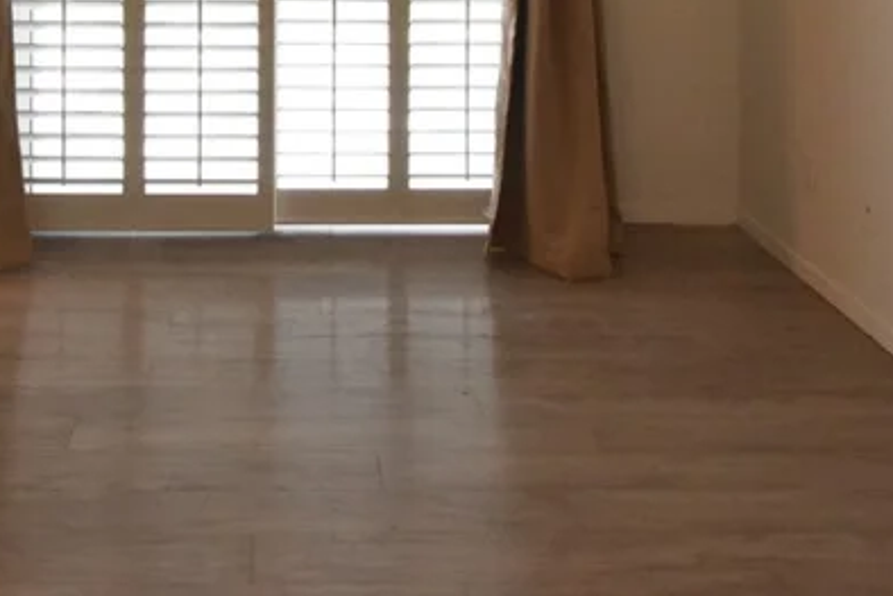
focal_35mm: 39
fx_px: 968
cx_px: 265
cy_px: -171
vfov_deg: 28.4
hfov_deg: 48.3
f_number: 18
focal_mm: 10
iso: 4000
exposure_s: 1/25
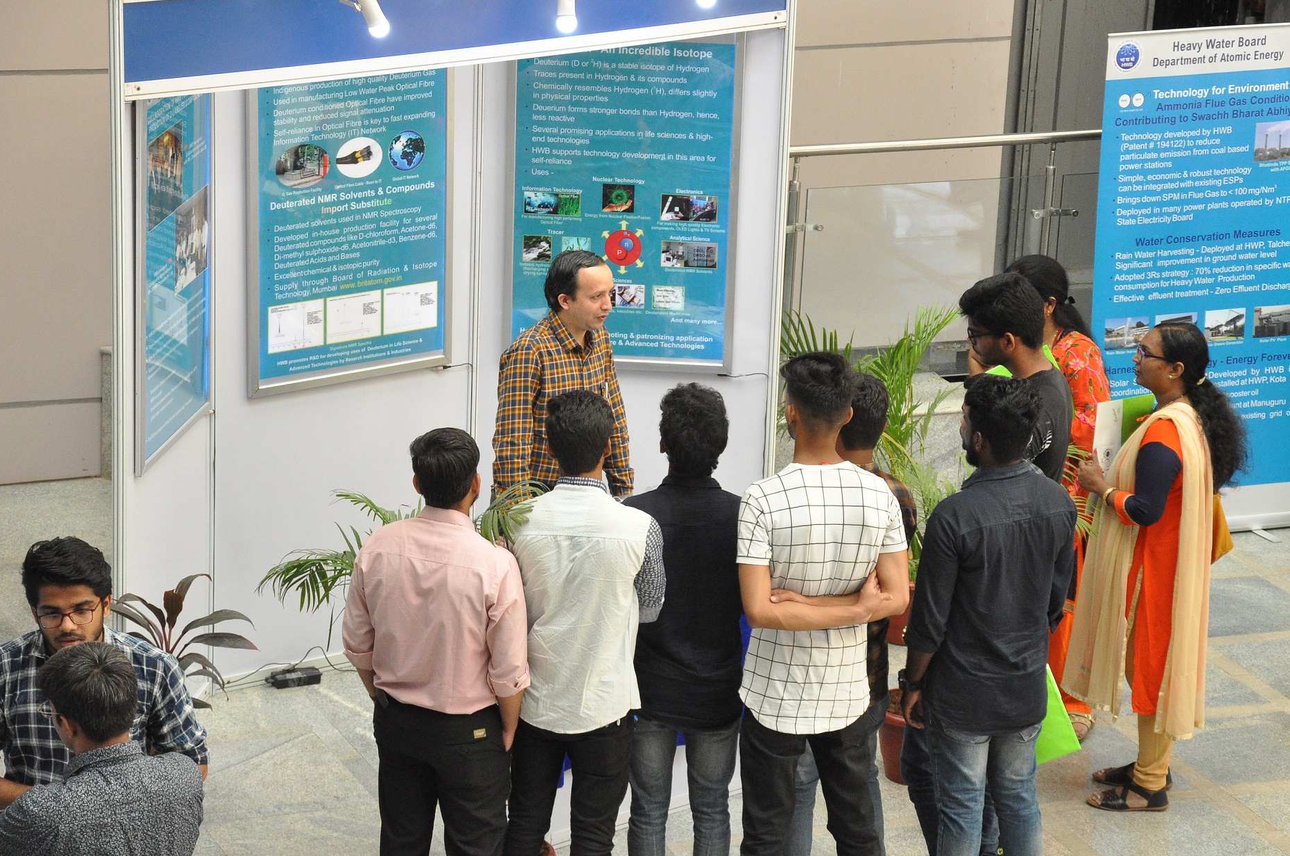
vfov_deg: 10.7
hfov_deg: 16.1
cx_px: 680
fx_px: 4565
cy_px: 437
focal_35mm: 128
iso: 1600
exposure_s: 1/125
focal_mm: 75
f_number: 5.6
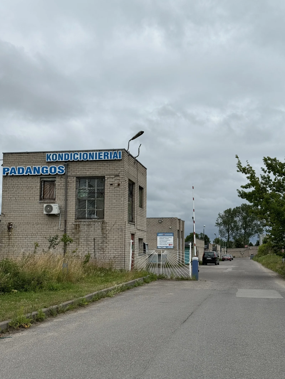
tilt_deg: +7.6
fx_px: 527
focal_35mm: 48
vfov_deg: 39.7
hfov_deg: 30.3
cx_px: 142
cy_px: 190
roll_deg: -1.1
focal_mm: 6.76
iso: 64
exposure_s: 1/7874
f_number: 1.78
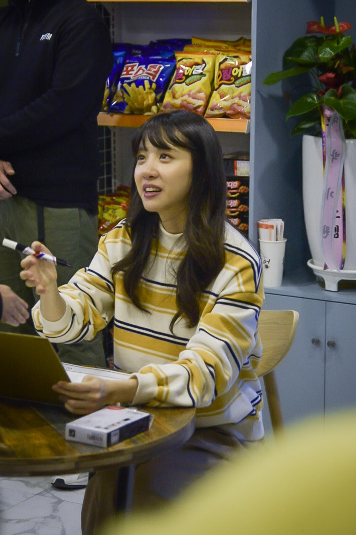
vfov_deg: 26.7
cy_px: 265
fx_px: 1127
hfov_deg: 17.9
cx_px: 177
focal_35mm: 76
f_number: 2.8
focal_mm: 50
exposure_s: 1/125
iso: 400
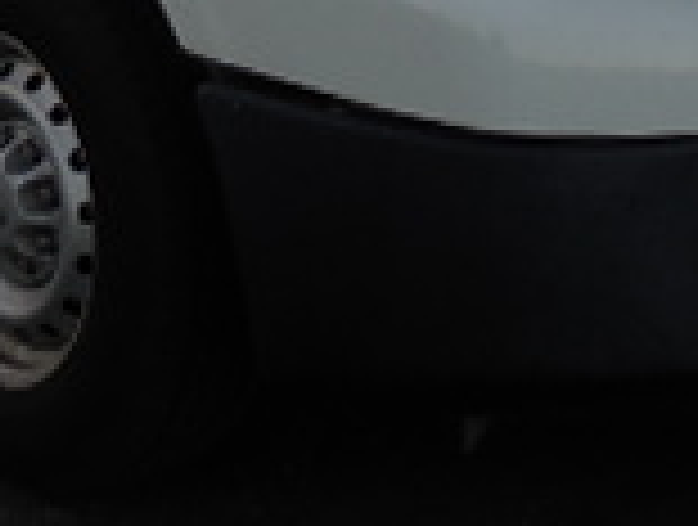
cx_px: 234
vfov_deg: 13.0
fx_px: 2082
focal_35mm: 103
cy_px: -436
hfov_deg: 19.0
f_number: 3.3
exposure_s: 1/320
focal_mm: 4.5
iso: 125
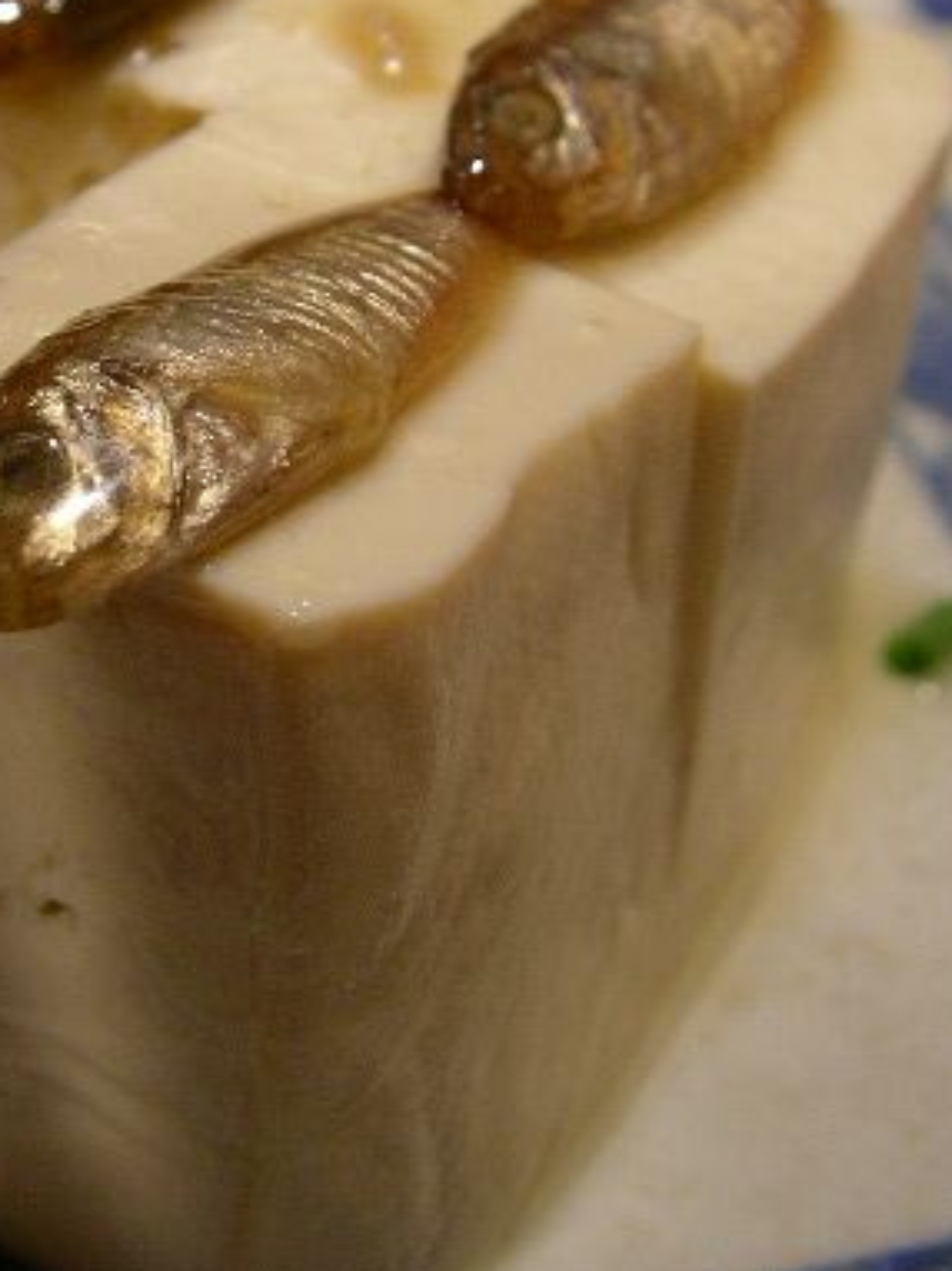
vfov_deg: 30.9
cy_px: 386
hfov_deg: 23.4
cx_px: 250
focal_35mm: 62
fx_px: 2276
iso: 100
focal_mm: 5.7
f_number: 2.8
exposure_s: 1/13.3
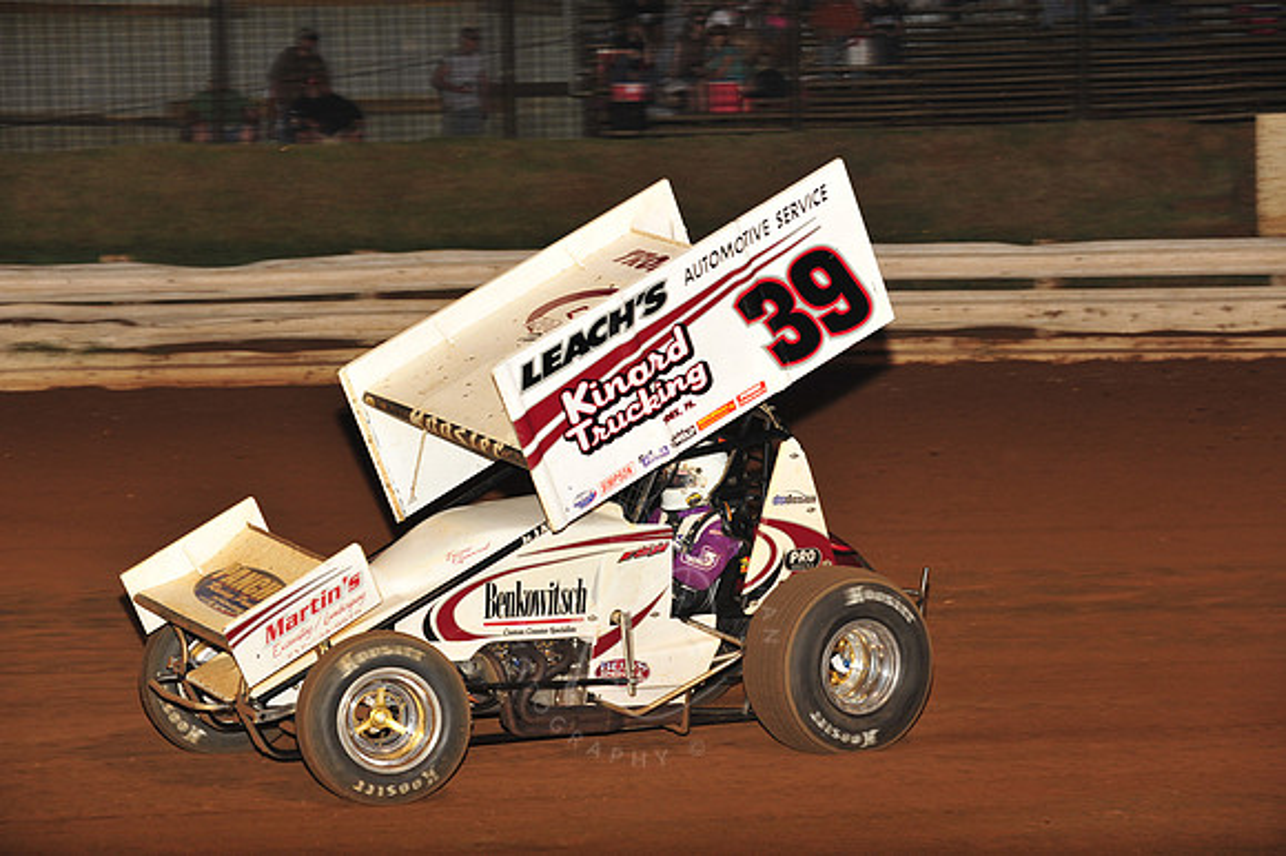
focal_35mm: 112
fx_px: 3998
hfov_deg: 18.3
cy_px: 428
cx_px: 643
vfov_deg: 12.2
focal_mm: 112
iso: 800
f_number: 6.3
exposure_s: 1/320
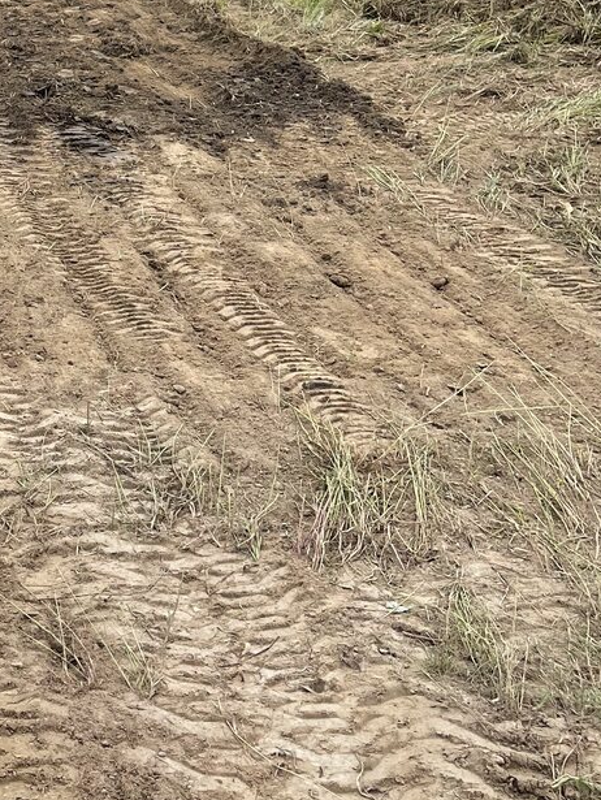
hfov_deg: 21.0
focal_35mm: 65
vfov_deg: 28.2
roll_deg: +0.7
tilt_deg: -8.3
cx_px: -122
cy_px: 21
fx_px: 1503
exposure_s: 1/916
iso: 32
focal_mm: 5.1
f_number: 1.6
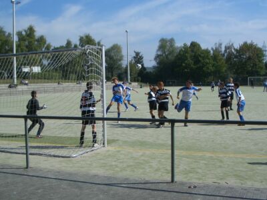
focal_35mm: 35
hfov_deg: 52.6
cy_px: 100
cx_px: 134
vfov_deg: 40.7
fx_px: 270
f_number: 4.3
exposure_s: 1/800
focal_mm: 5.8
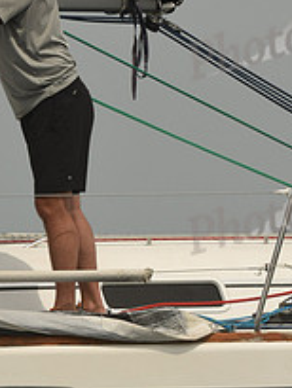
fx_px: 6427
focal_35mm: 572
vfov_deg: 3.5
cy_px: 331
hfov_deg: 2.6
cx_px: 90
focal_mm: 210
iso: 250
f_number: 8
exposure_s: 1/1000
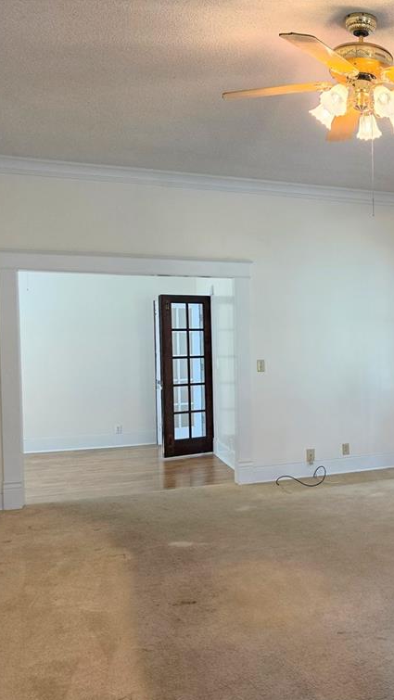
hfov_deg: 30.9
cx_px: 435
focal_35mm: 34
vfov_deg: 58.0
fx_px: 631
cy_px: 354
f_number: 1.4
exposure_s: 1/120
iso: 125
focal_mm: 6.5
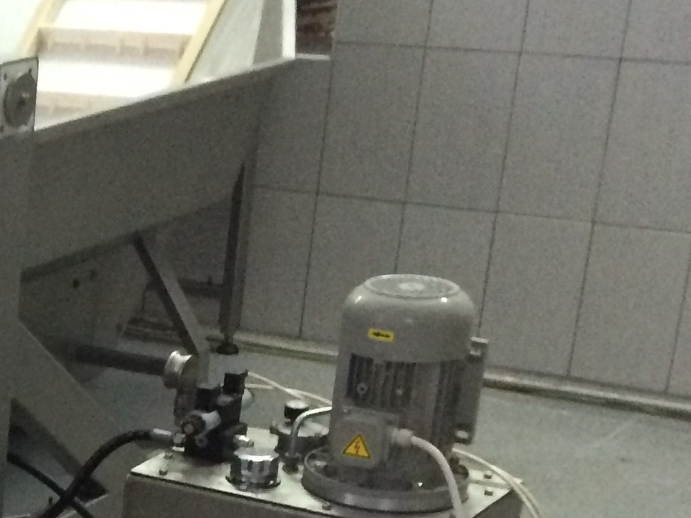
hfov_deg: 16.6
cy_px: 580
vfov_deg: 14.0
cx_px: -474
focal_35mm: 103
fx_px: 2056
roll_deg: +2.6
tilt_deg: -21.5
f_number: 2.2
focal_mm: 4.15
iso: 250
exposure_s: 1/20
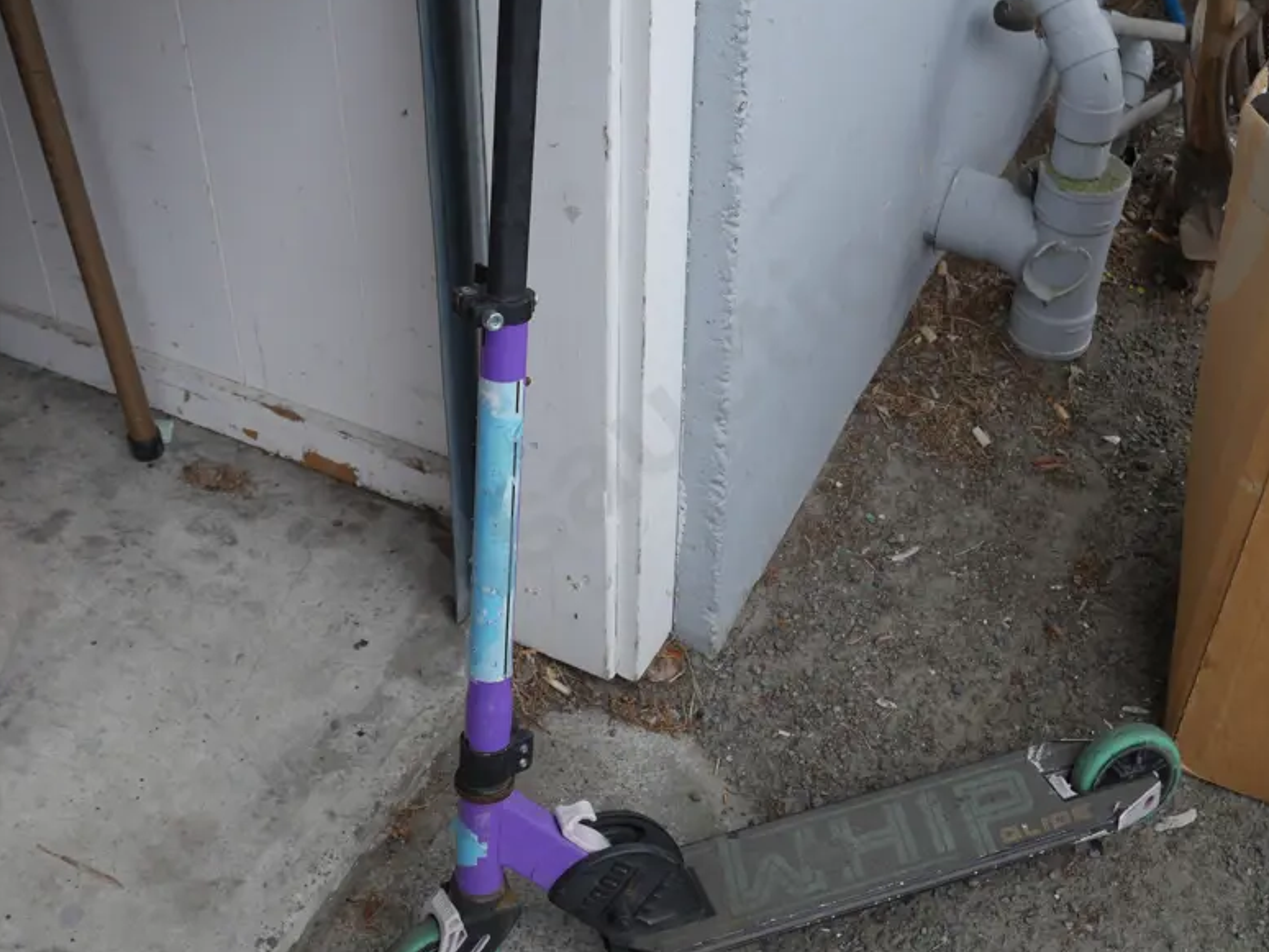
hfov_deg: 42.1
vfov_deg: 32.2
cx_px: 667
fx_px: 1650
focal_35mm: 45
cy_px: 424
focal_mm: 17
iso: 200
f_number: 4.5
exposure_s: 1/200
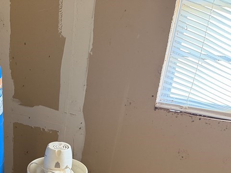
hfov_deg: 35.6
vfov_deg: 26.6
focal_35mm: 51
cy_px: 183
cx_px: 31
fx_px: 340
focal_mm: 6.76
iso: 320
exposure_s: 1/60
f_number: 1.78
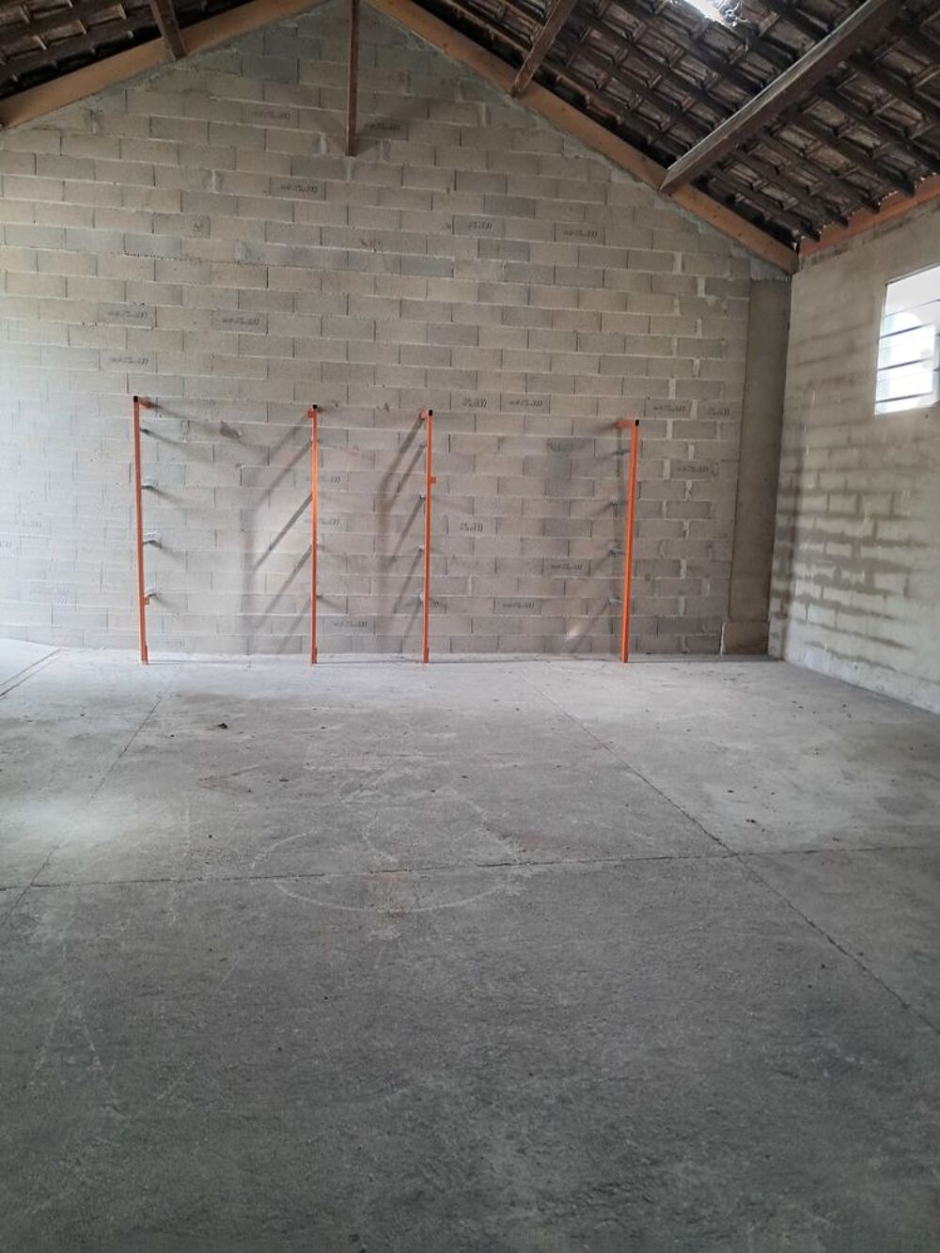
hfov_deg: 51.4
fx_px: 977
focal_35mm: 27
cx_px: 470
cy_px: 626
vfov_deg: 65.3
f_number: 1.8
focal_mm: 4
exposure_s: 1/50
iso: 320
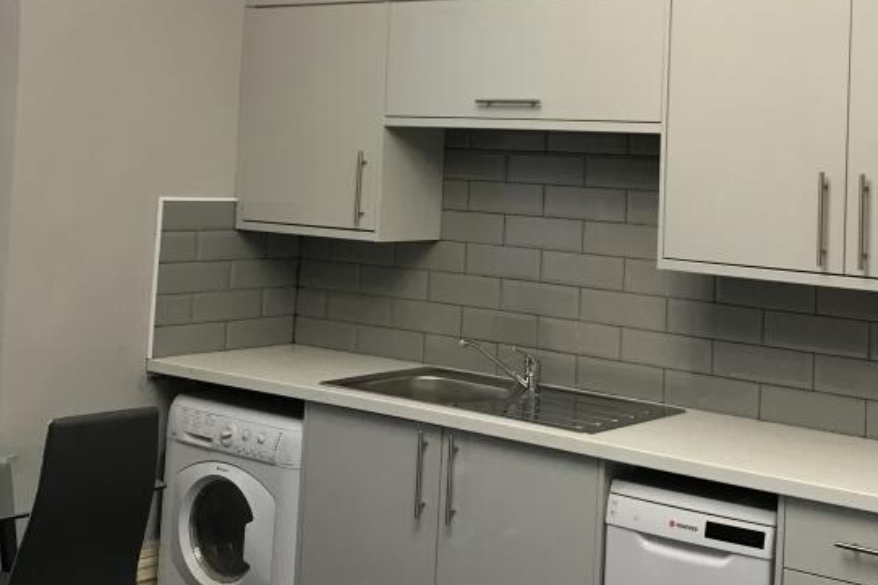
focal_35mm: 55
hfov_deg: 36.2
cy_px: 135
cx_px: 504
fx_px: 1341
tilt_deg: +2.7
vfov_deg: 24.3
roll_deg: -2.8
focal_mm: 3.99
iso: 25
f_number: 1.8
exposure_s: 1/33
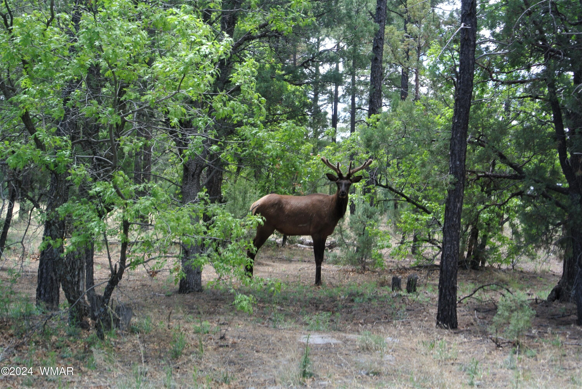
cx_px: 291
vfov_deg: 16.9
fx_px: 1311
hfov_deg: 25.0
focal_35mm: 81
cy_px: 194
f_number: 5.6
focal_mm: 30
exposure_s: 1/80
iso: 100
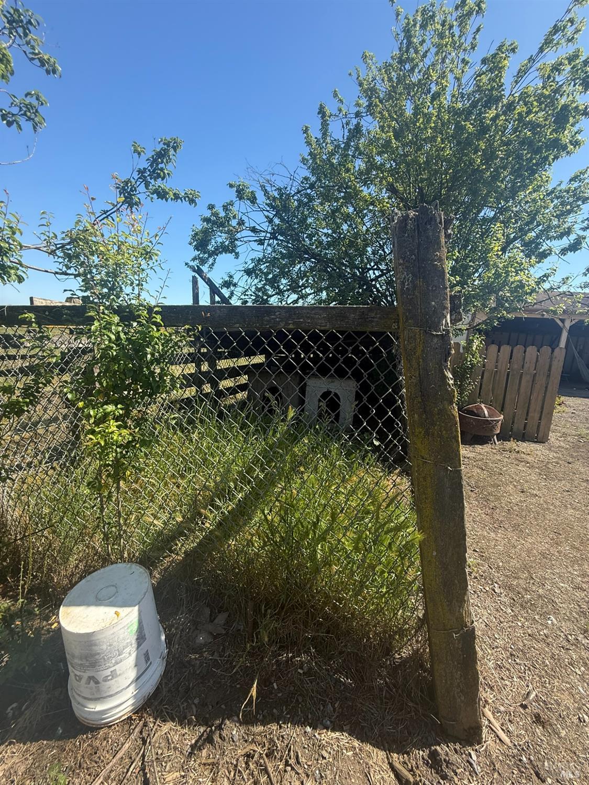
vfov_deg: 102.1
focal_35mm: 14
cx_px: 294
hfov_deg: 85.7
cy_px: 392
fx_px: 318
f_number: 2.2
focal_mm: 2.22
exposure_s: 1/625
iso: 64
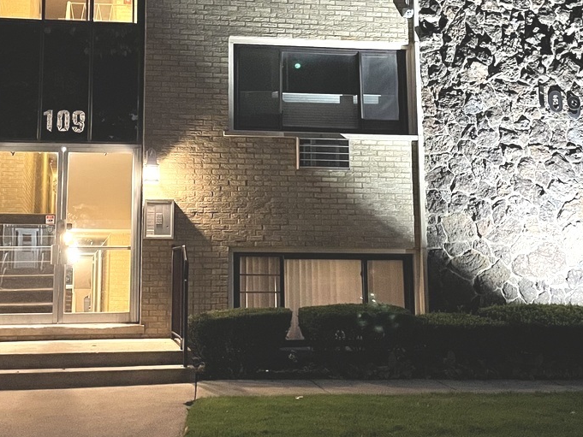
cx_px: 217
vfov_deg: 26.4
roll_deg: -0.2
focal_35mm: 55
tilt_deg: +9.6
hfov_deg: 34.7
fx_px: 926
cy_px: 133
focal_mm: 4.2
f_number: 1.6
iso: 800
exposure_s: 1/30
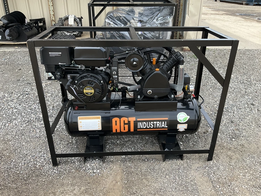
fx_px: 219
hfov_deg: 61.6
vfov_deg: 48.3
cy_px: 98
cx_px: 130
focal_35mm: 29
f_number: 1.8
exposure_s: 1/454
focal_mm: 3
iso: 25
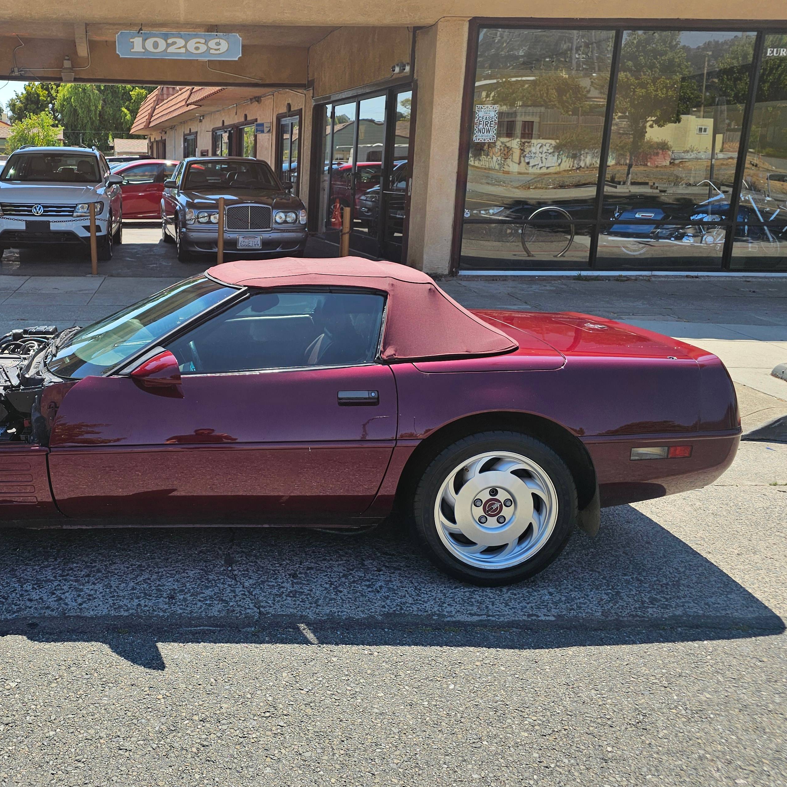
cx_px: 217
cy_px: 349
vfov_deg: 51.0
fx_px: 823
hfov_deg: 49.5
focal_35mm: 32
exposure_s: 1/456
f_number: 1.7
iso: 10
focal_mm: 6.3
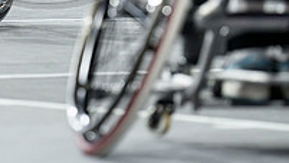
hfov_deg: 4.1
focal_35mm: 530
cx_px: -89
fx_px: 4061
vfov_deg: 2.3
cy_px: -144
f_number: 3.2
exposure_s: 1/1600
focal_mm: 140
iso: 2500
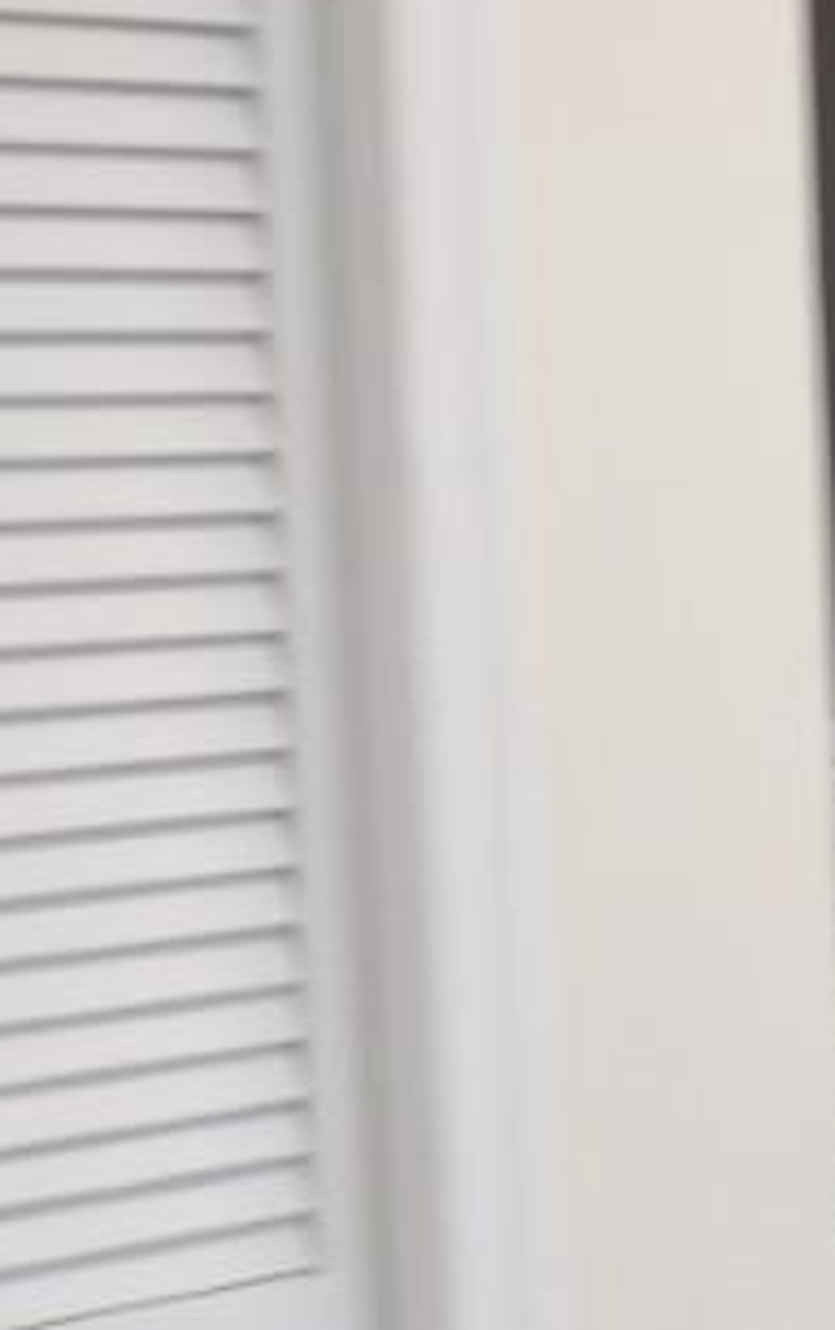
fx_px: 3086
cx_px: 1457
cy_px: 700
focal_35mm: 85
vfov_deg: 24.3
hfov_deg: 13.9
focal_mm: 4.3
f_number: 3.2
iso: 126
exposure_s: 1/33
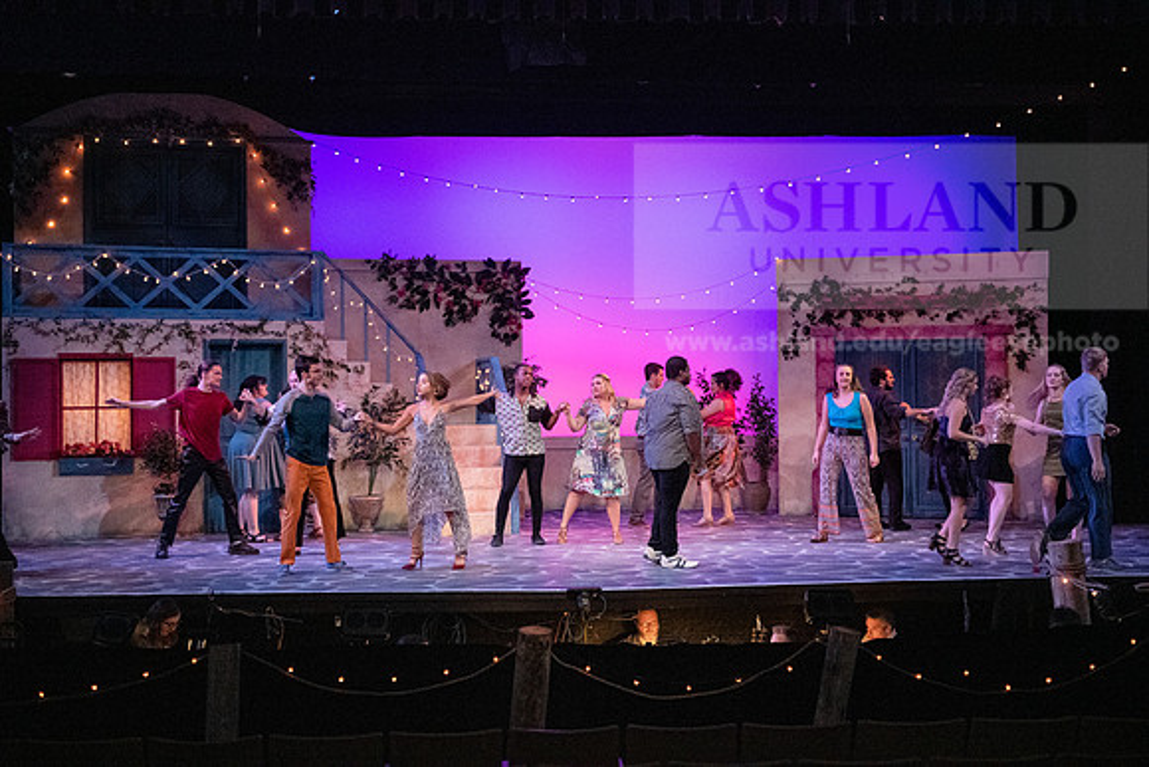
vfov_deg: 27.0
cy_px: 384
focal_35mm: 50
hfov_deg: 39.6
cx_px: 574
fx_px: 1596
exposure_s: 1/320
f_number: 2.8
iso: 8000
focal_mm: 50
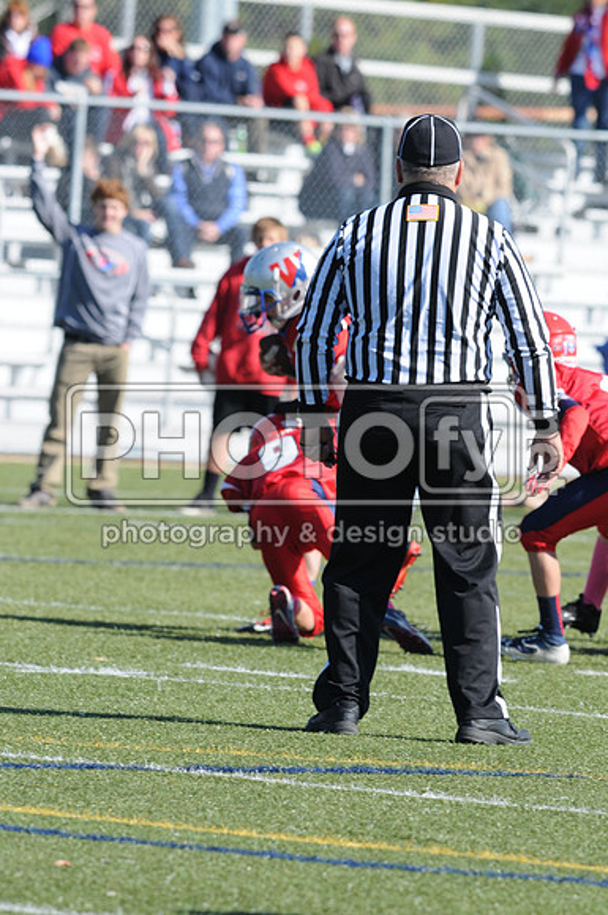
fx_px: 11433
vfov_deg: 4.6
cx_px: 304
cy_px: 458
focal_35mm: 450
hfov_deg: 3.0
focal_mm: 300
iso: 200
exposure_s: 1/500
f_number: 7.1
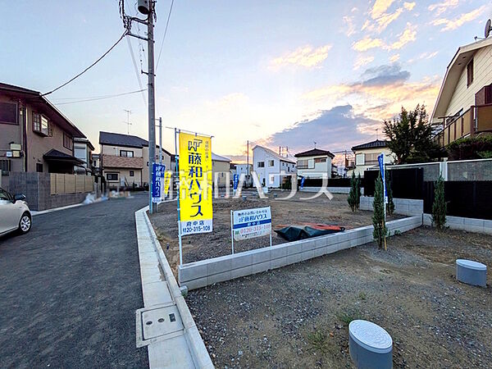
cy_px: 184
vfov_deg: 85.7
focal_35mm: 14
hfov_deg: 102.1
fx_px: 199
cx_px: 246
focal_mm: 1.83
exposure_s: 1/499
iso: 50
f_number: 2.2
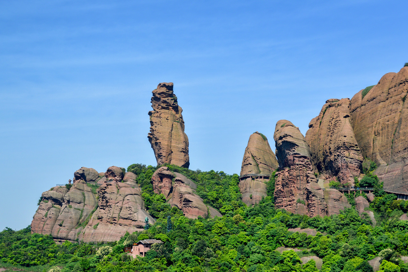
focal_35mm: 66
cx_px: 204
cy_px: 136
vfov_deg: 20.6
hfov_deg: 30.5
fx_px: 748
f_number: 8
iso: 100
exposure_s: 1/640
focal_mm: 44
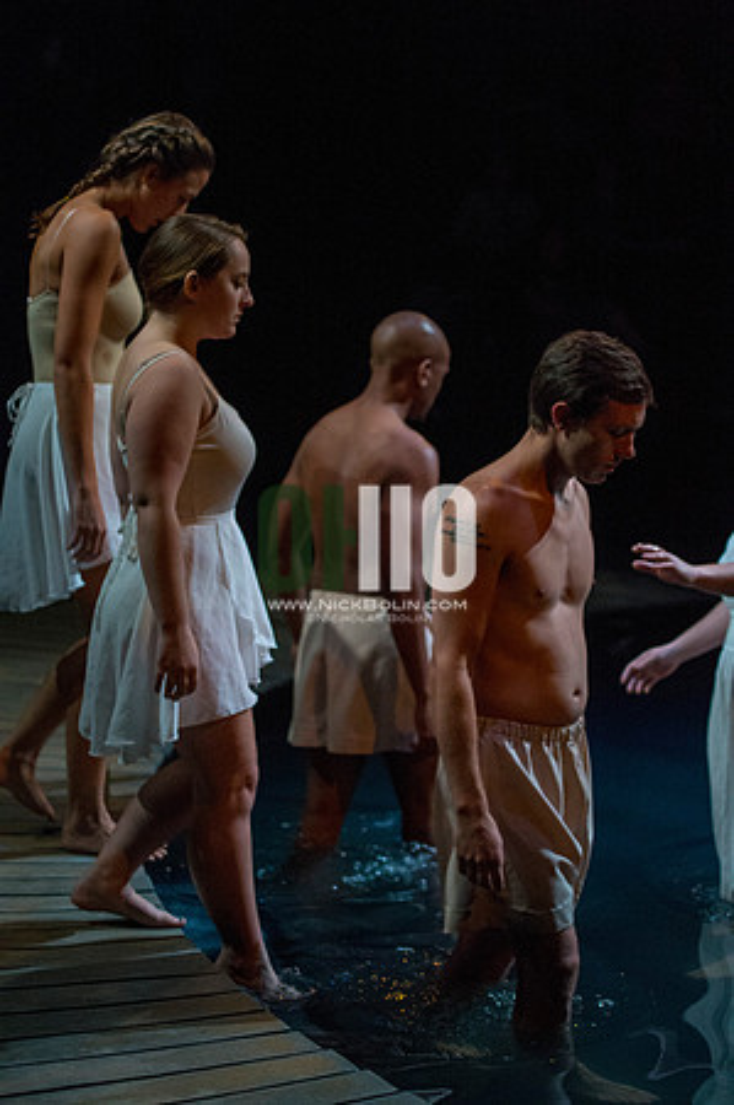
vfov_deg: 28.9
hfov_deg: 19.4
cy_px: 552
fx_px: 2146
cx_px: 367
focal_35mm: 70
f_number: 2.8
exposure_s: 1/500
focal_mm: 70
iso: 12800
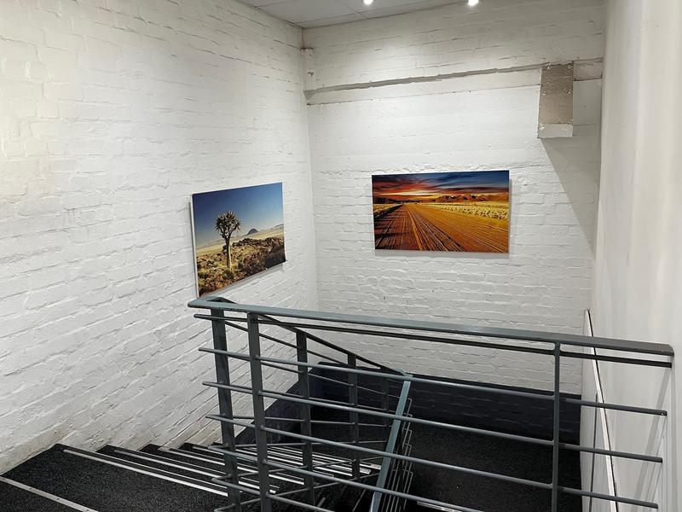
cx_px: 341
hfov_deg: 67.3
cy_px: 256
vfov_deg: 53.1
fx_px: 512
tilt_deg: -10.9
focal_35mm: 26
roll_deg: +2.9
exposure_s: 1/50
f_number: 1.6
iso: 160
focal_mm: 5.1
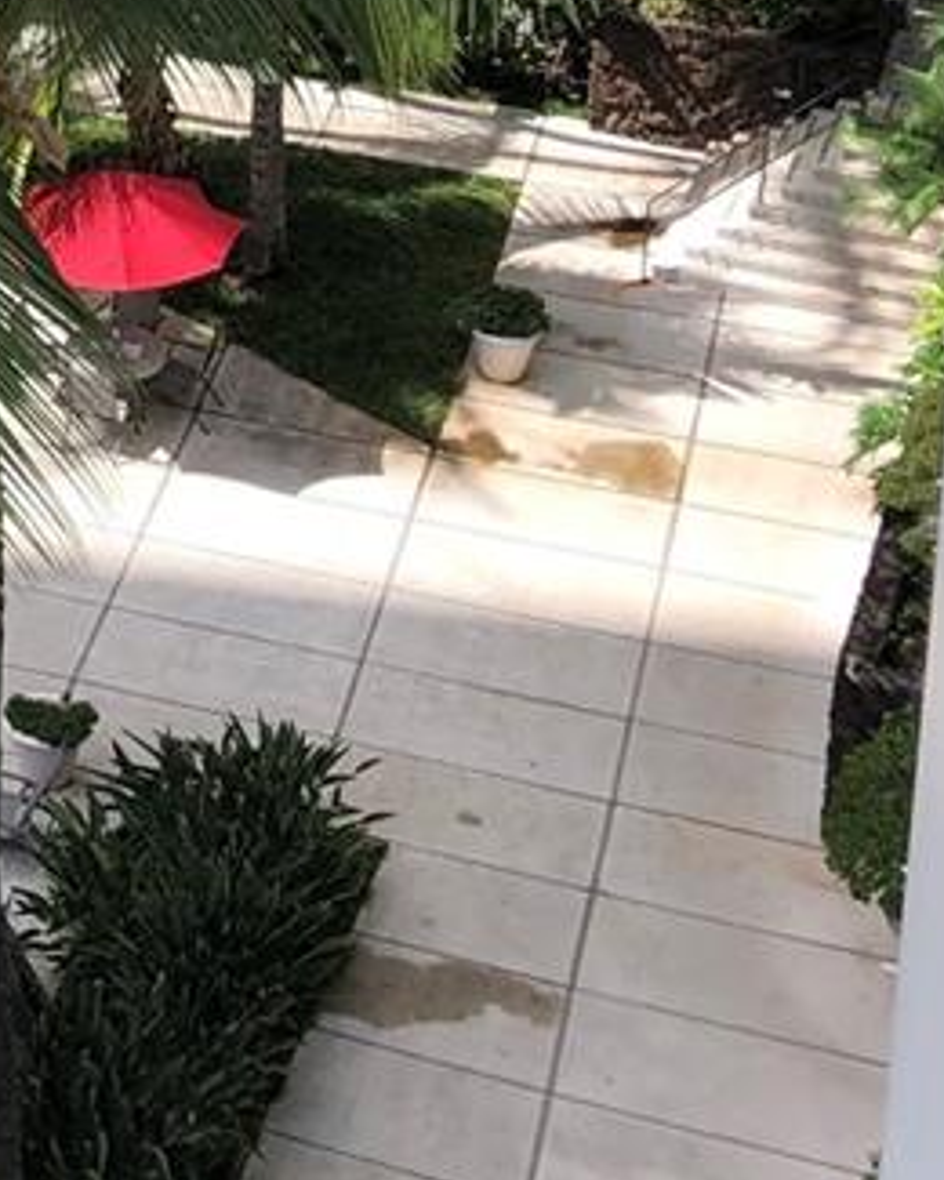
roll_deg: +2.9
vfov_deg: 17.6
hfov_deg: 14.2
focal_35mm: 101
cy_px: -436
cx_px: -508
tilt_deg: -17.5
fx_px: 3527
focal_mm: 3.99
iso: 20
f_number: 1.8
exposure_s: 1/1000
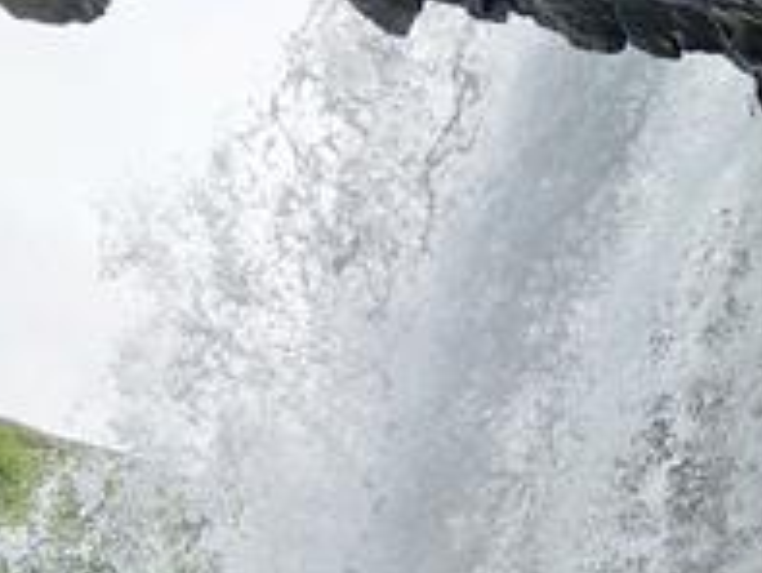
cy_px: 503
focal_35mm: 56
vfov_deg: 25.4
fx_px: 1233
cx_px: 429
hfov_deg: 34.3
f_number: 1.8
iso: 25
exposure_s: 1/989
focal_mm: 5.4
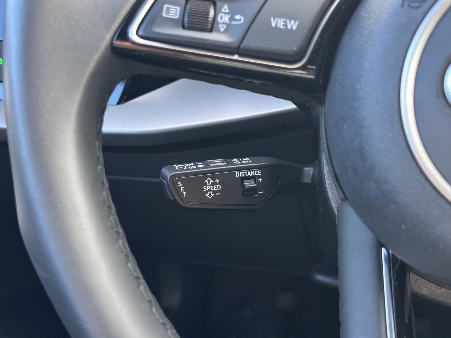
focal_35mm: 48
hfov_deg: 39.7
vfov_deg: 30.3
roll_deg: +3.1
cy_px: 169
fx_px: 625
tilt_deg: -25.0
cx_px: 226
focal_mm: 6.86
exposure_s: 1/60
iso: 160
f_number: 1.78
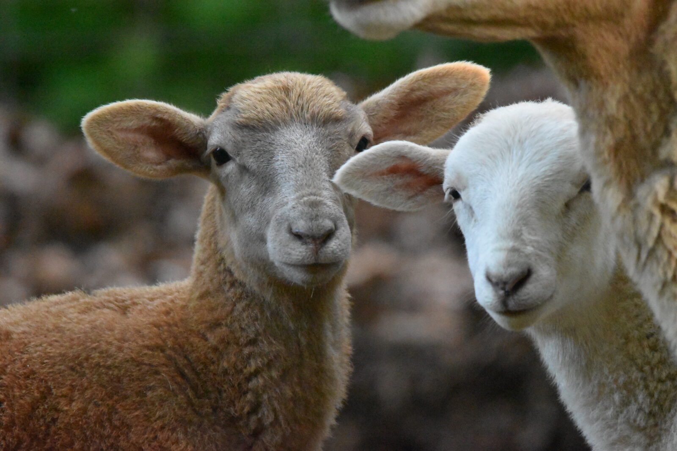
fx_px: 11284
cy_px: 226
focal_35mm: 600
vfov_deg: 2.3
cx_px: 338
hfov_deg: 3.4
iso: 12800
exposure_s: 1/200
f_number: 6.3
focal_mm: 400
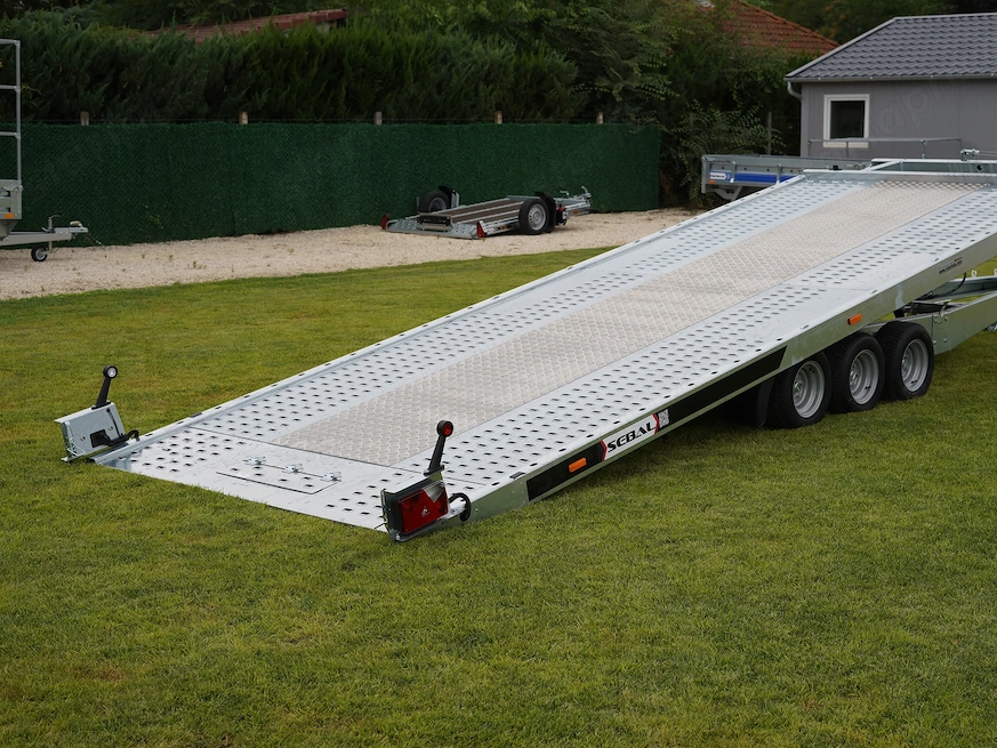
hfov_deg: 34.9
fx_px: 1584
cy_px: 369
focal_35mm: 55
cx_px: 550
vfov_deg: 26.6
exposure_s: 1/250
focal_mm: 50
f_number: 5
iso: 100
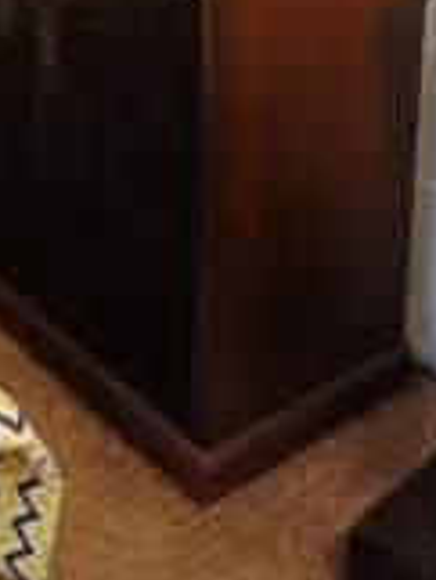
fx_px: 956
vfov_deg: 28.7
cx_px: -47
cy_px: -137
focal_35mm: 57
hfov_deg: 24.0
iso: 1940
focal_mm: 5.25
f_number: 1.7
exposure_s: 1/50
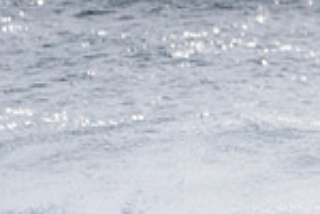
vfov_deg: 0.6
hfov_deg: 0.9
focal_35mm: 2367
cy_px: 246
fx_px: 21038
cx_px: 598
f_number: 6.3
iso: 64
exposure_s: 1/2000
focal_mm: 500
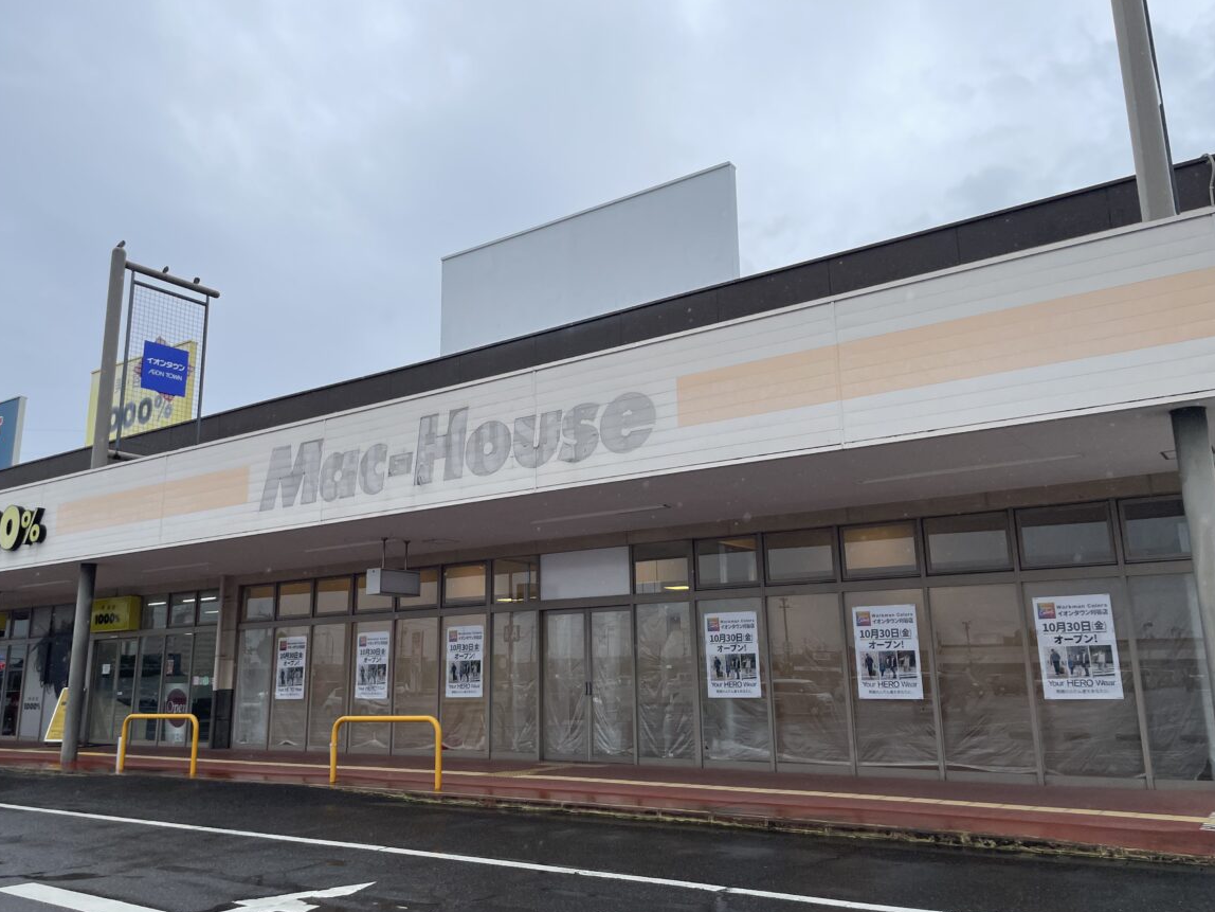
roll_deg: +2.1
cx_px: 581
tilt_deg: +14.7
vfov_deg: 48.2
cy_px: 451
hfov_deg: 61.6
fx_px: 1018
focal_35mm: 29
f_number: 1.6
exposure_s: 1/2257
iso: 32
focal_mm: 4.2
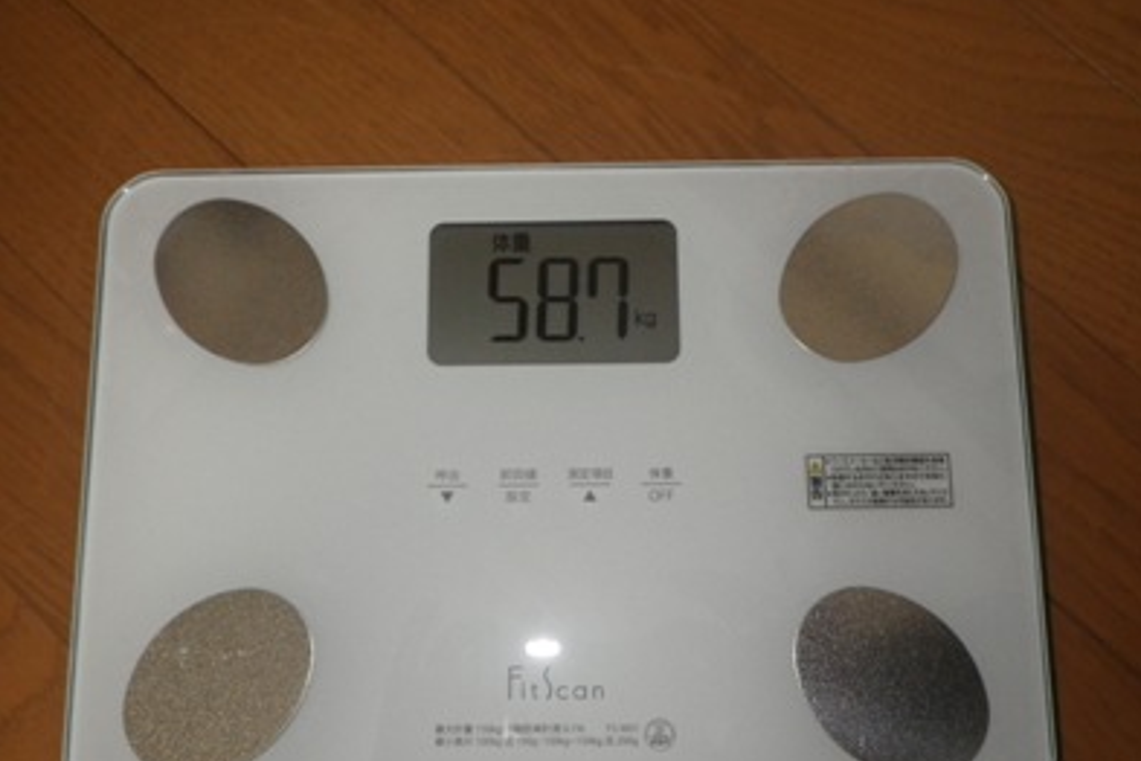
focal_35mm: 36
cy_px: 424
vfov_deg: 36.8
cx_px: 578
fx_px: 1141
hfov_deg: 53.1
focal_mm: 6.1
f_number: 3.8
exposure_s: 1/50
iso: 320
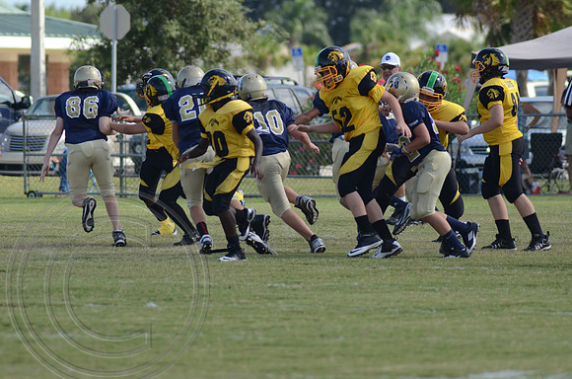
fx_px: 7134
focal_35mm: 450
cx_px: 286
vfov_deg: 3.0
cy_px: 190
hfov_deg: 4.6
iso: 400
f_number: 6.3
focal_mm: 300
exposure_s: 1/1000
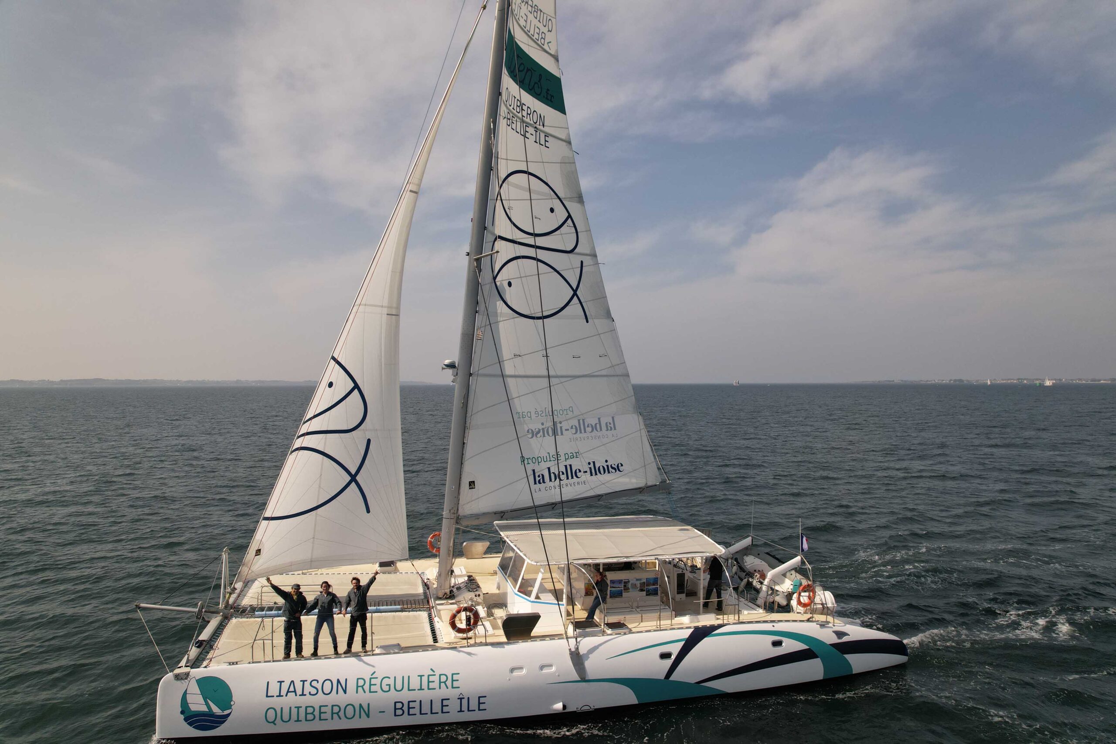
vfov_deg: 57.2
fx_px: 682
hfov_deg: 78.6
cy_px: 372
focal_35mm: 22
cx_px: 558
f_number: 2.8
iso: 100
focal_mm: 8.38
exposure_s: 1/100
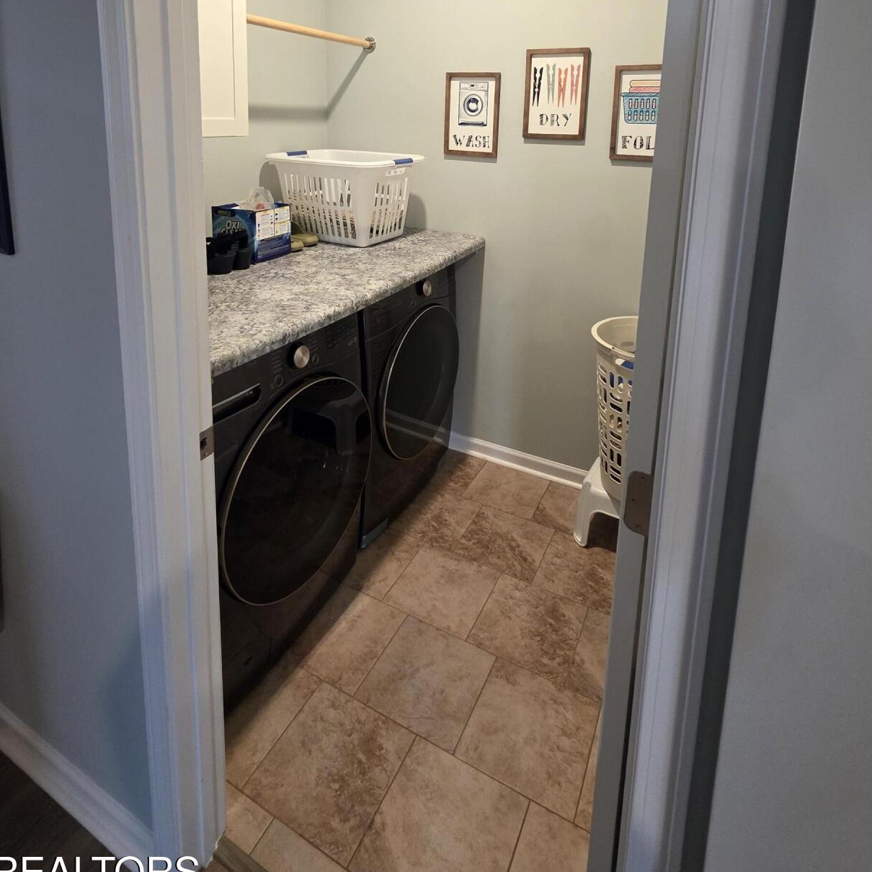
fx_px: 541
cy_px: 218
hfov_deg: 77.7
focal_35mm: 19
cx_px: 435
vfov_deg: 72.3
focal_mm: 2.2
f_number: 1.9
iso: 400
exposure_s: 1/60
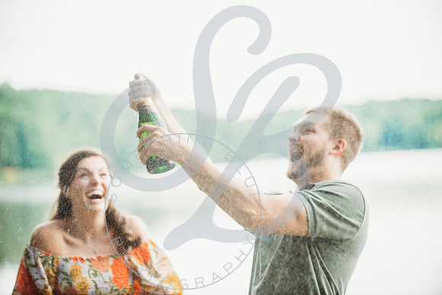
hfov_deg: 17.6
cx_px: 221
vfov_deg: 11.8
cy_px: 148
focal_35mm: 116
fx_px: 1424
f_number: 2.8
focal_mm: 116
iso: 1600
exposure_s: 1/200
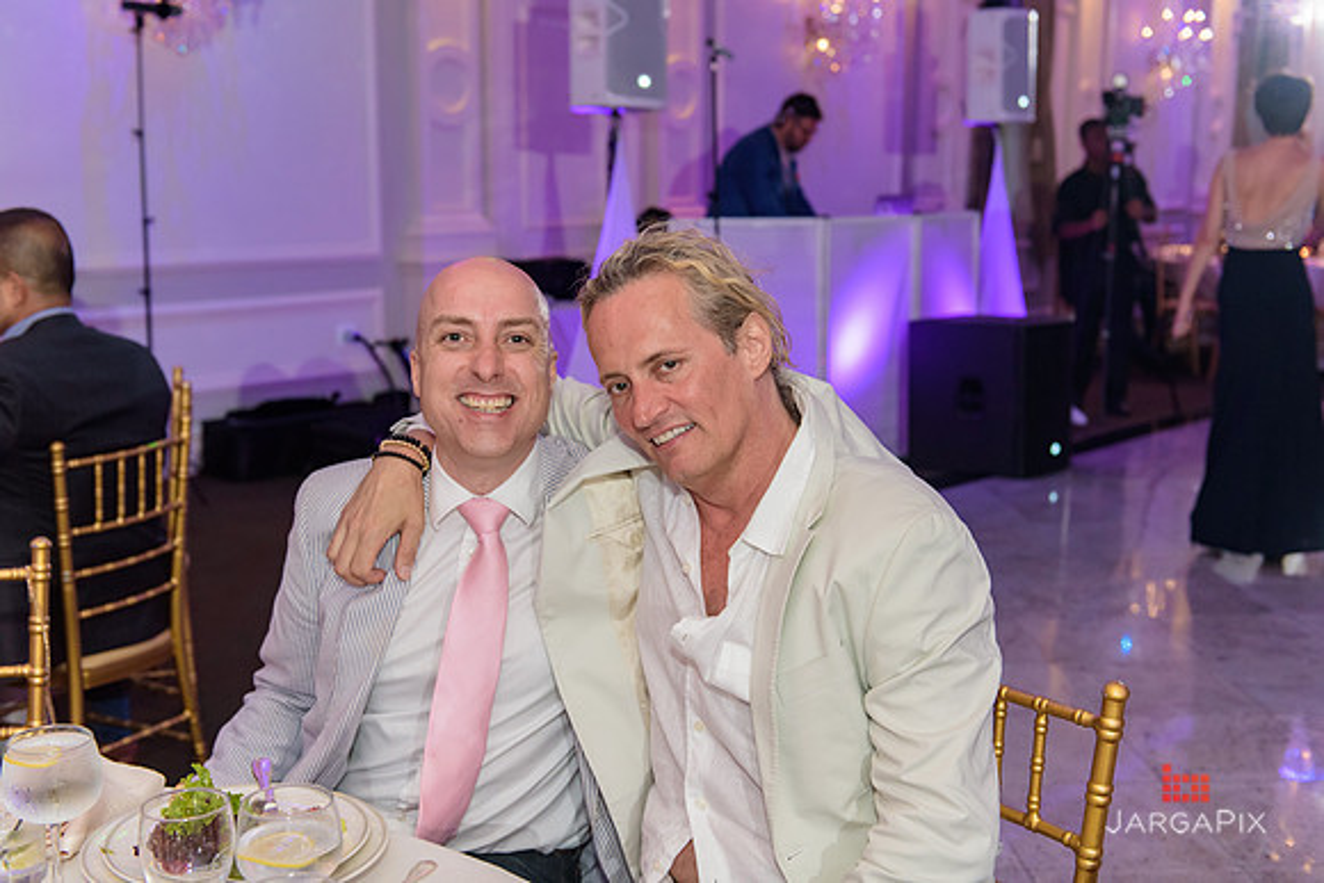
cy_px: 442
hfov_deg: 44.5
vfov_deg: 30.5
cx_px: 662
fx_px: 1619
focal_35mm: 44
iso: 1600
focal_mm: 44
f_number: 3.2
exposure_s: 1/125
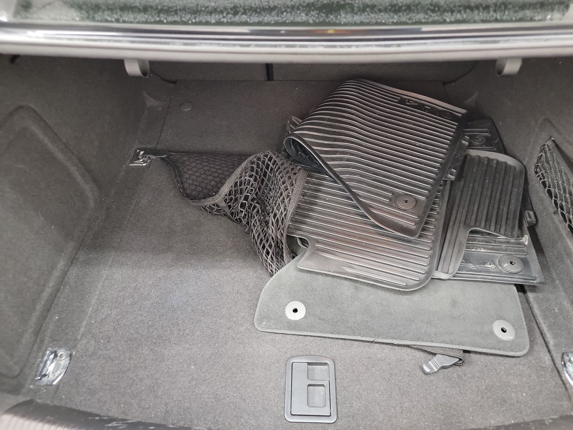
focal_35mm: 24
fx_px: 397
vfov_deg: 56.8
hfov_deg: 71.6
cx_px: 286
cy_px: 215
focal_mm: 6.7
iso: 1142
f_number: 1.8
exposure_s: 1/14
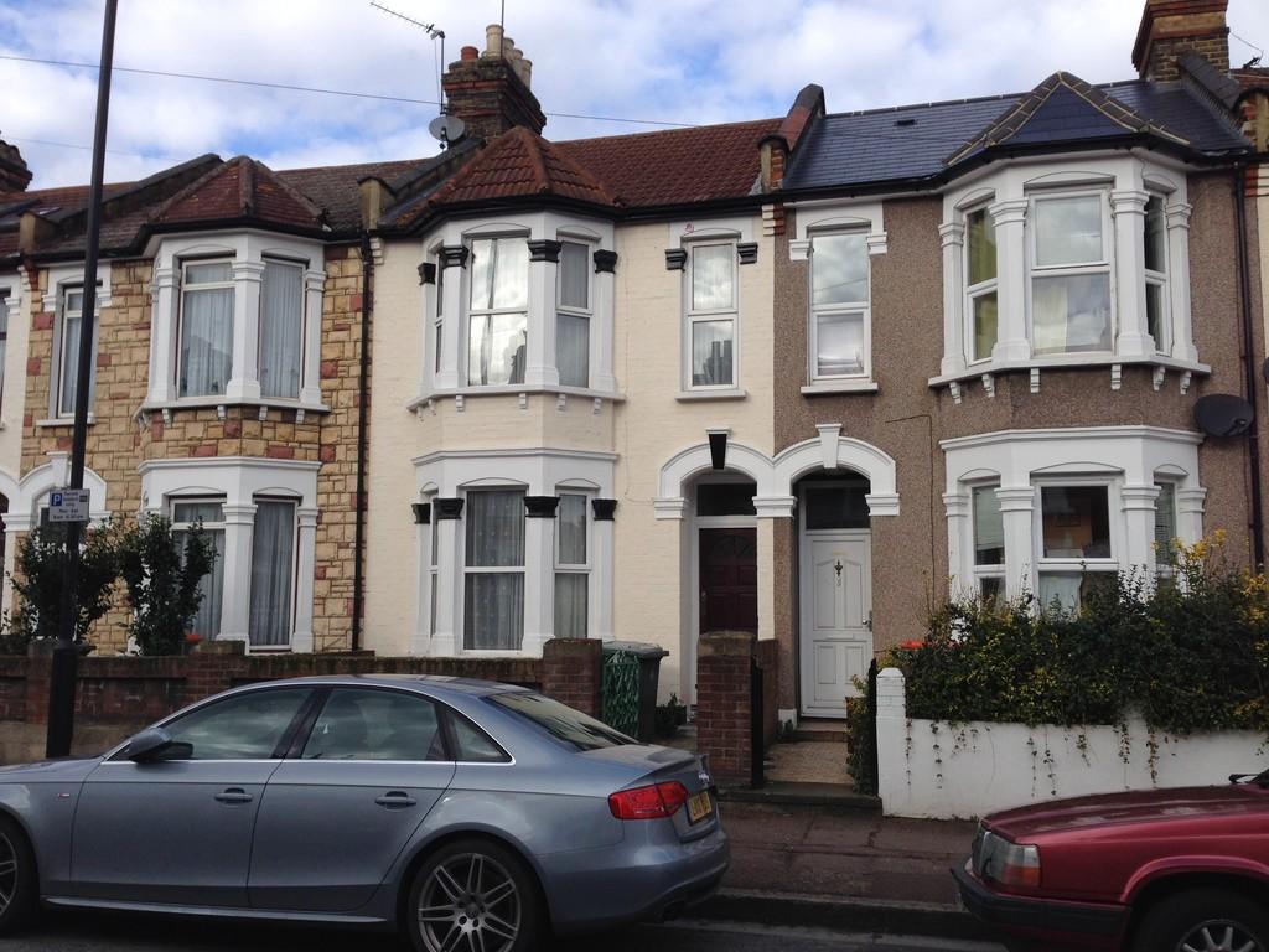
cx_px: 634
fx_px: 1210
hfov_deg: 55.4
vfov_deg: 42.9
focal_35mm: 33
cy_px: 476
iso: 50
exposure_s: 1/1043
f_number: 2.4
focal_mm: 4.12
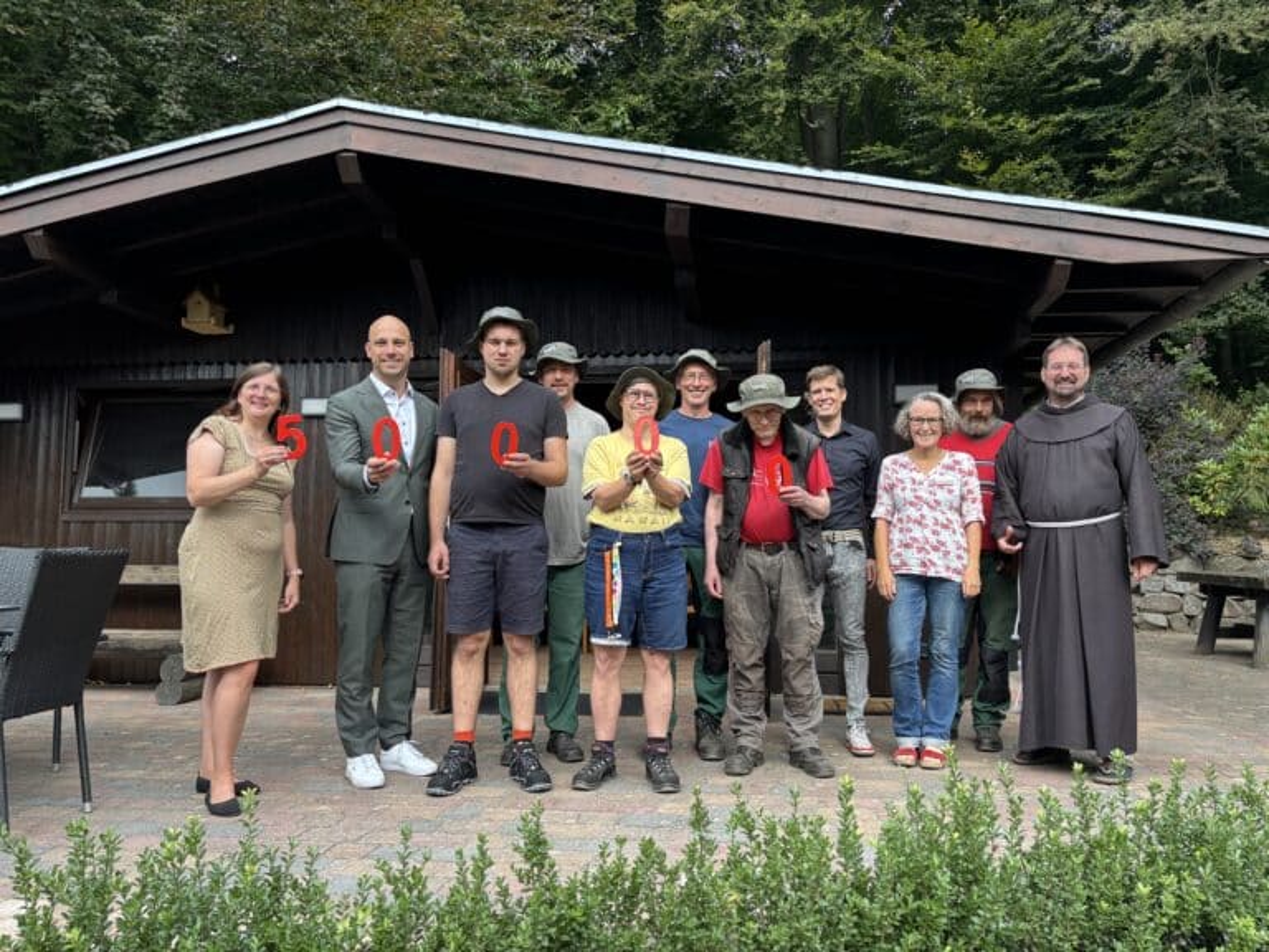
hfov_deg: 67.3
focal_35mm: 26
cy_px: 476
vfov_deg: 53.1
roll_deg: -0.2
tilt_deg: +4.8
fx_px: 953
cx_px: 634
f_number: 1.6
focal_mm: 5.96
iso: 50
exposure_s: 1/380
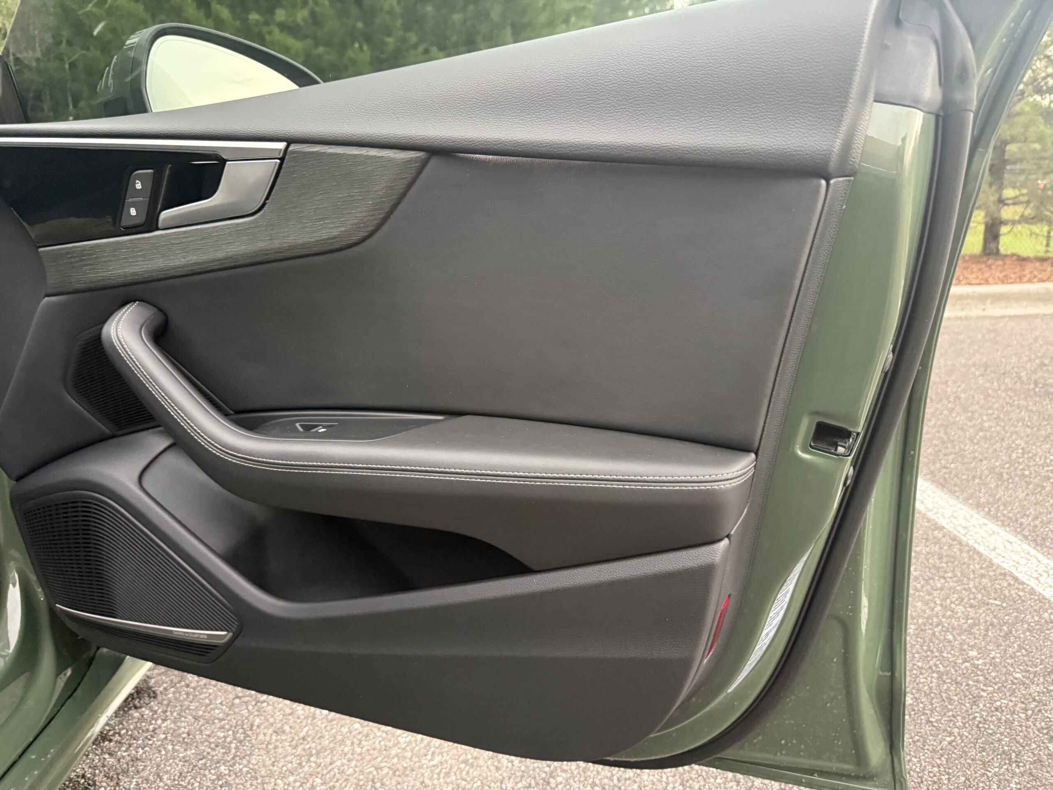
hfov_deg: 71.6
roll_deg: +1.4
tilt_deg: -13.7
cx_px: 526
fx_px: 730
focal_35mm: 24
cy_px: 395
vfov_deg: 56.8
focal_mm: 6.76
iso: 800
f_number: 1.78
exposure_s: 1/51
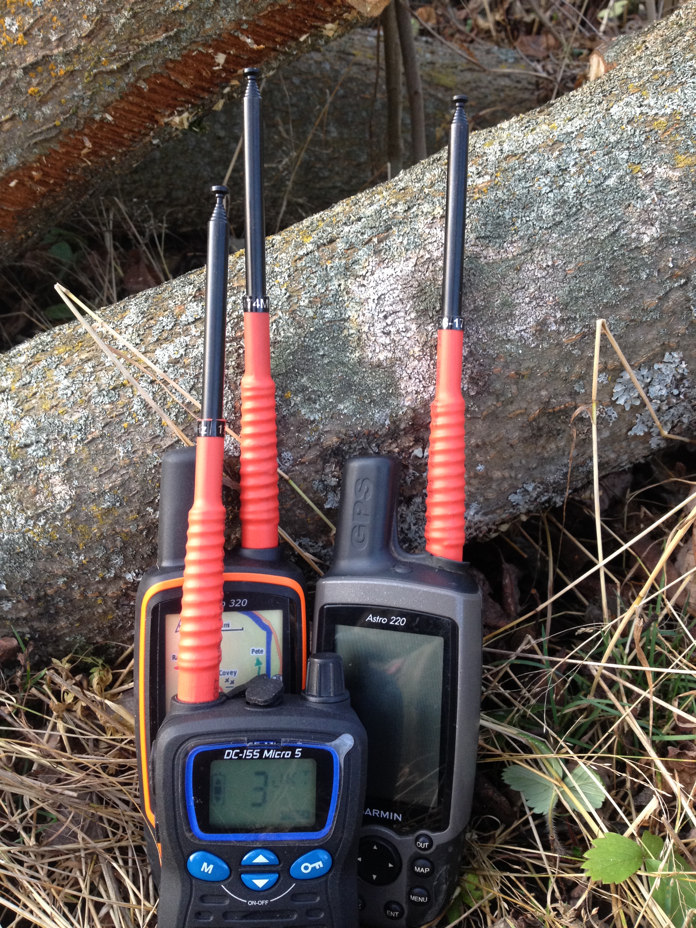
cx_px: 348
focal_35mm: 35
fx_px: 938
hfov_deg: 40.7
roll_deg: -4.6
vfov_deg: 52.6
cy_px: 464
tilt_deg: -31.0
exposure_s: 1/20
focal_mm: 4.28
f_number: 2.4
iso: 125
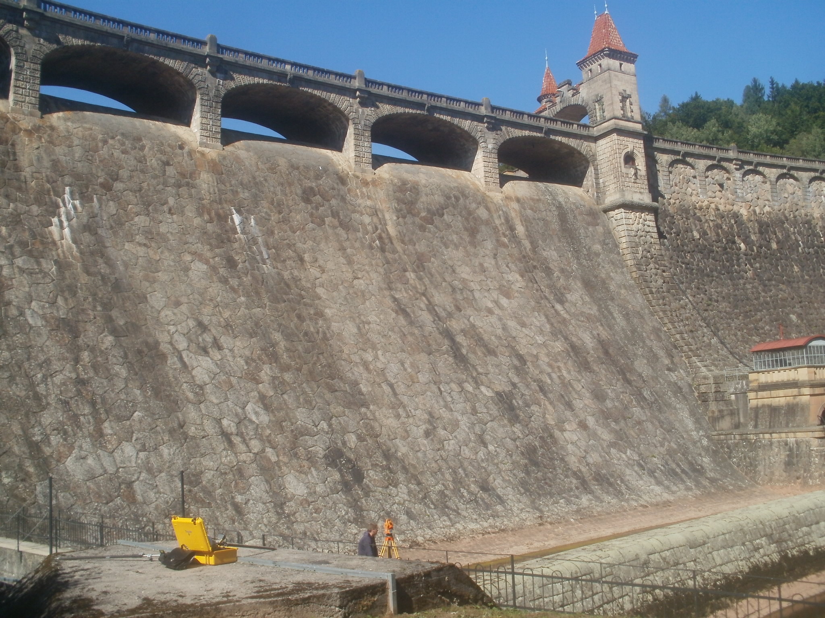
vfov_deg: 39.7
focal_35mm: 36
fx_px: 858
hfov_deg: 51.4
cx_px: 412
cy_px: 309
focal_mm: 6.3
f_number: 5.6
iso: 100
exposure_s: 1/400
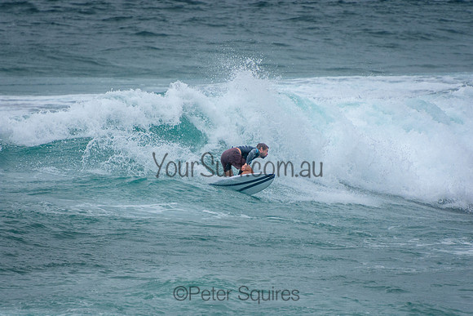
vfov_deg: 2.3
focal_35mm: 600
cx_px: 236
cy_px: 158
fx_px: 7885
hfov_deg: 3.4
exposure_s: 1/2000
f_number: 5.6
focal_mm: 400
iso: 450
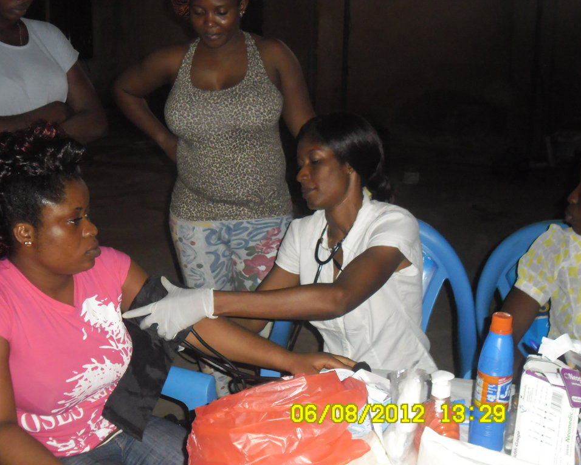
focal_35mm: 46
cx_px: 272
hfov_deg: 40.3
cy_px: 232
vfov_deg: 32.8
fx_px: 791
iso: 400
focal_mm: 7.8
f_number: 4.5
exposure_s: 1/45
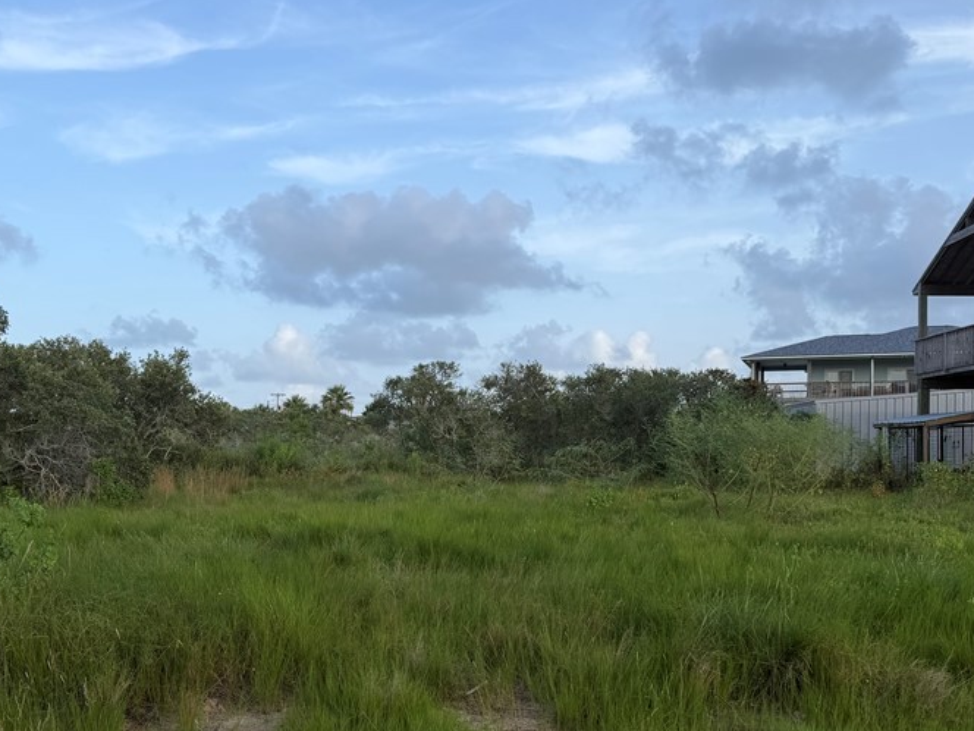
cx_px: 427
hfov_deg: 50.0
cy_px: 461
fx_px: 1041
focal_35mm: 37
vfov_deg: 38.4
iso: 80
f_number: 1.78
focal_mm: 6.76
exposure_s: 1/1949
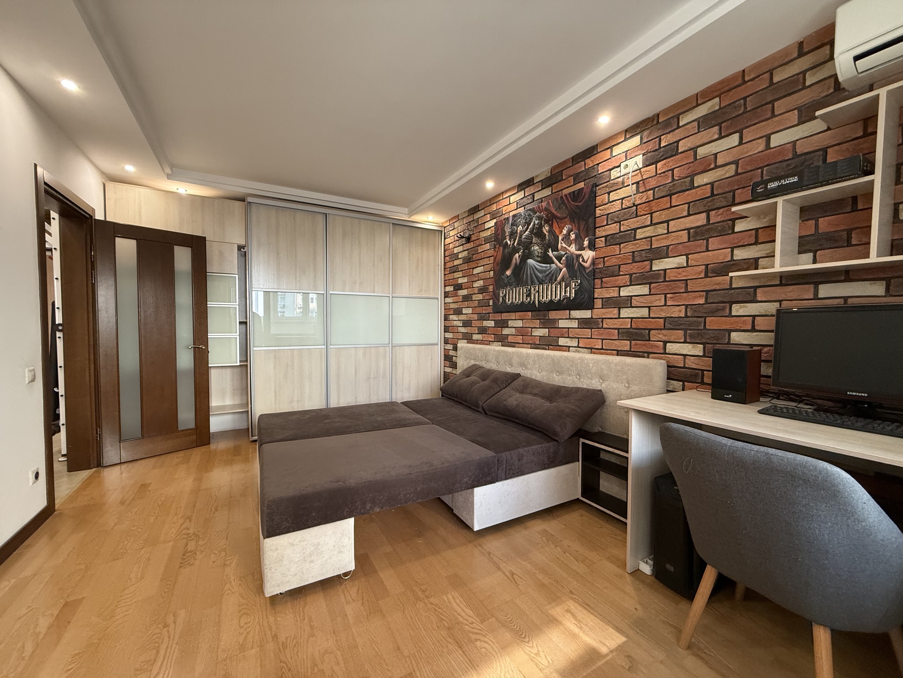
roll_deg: -0.7
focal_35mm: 14
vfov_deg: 85.7
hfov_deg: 102.1
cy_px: 339
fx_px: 365
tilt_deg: -1.8
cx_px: 452
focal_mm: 2.22
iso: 320
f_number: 2.2
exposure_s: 1/99
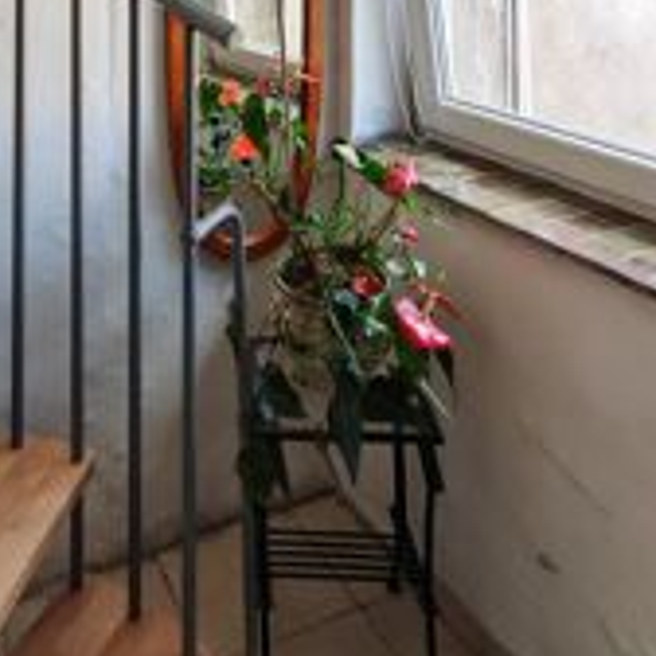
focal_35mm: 36
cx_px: 168
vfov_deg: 36.2
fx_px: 772
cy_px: -123
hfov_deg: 44.6
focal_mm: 1.96
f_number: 2.2
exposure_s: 1/50
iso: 80
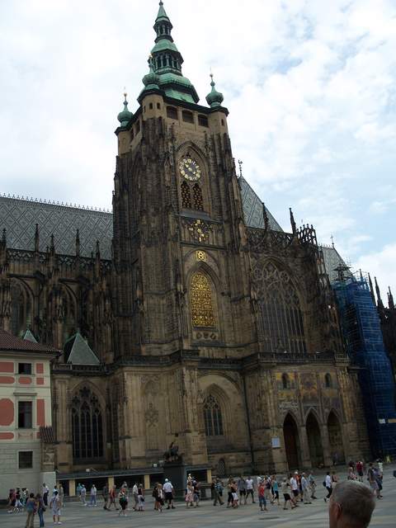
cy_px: 264
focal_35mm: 37
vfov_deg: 50.1
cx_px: 198
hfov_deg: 38.7
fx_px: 564
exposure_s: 1/400
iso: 64
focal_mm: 7.8
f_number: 4
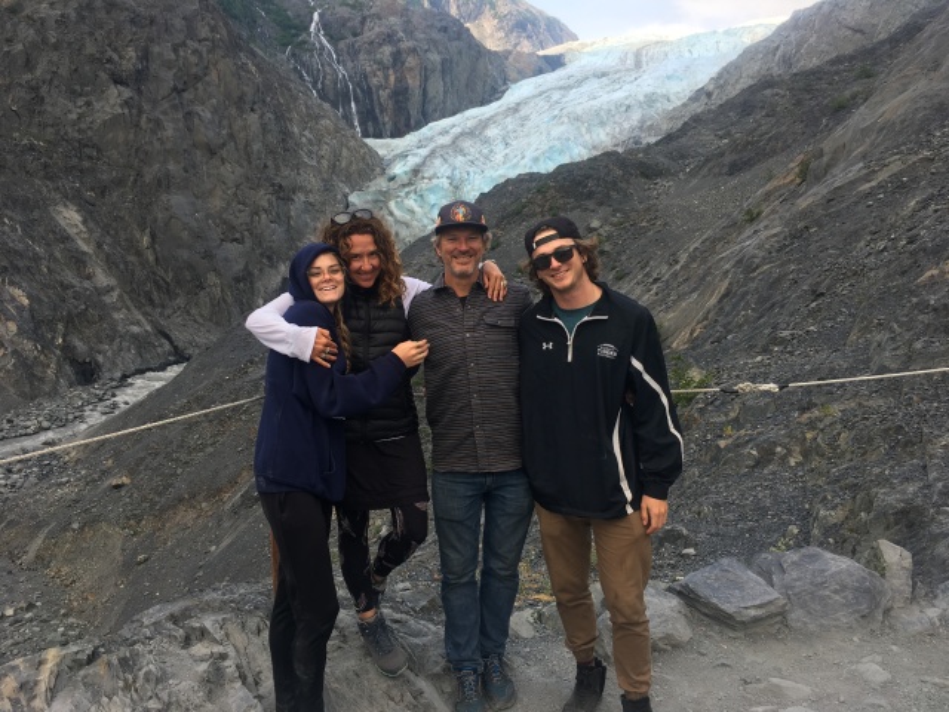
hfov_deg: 61.7
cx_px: 474
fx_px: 795
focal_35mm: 29
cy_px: 356
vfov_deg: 48.2
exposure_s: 1/340
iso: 25
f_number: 2.2
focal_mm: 4.15
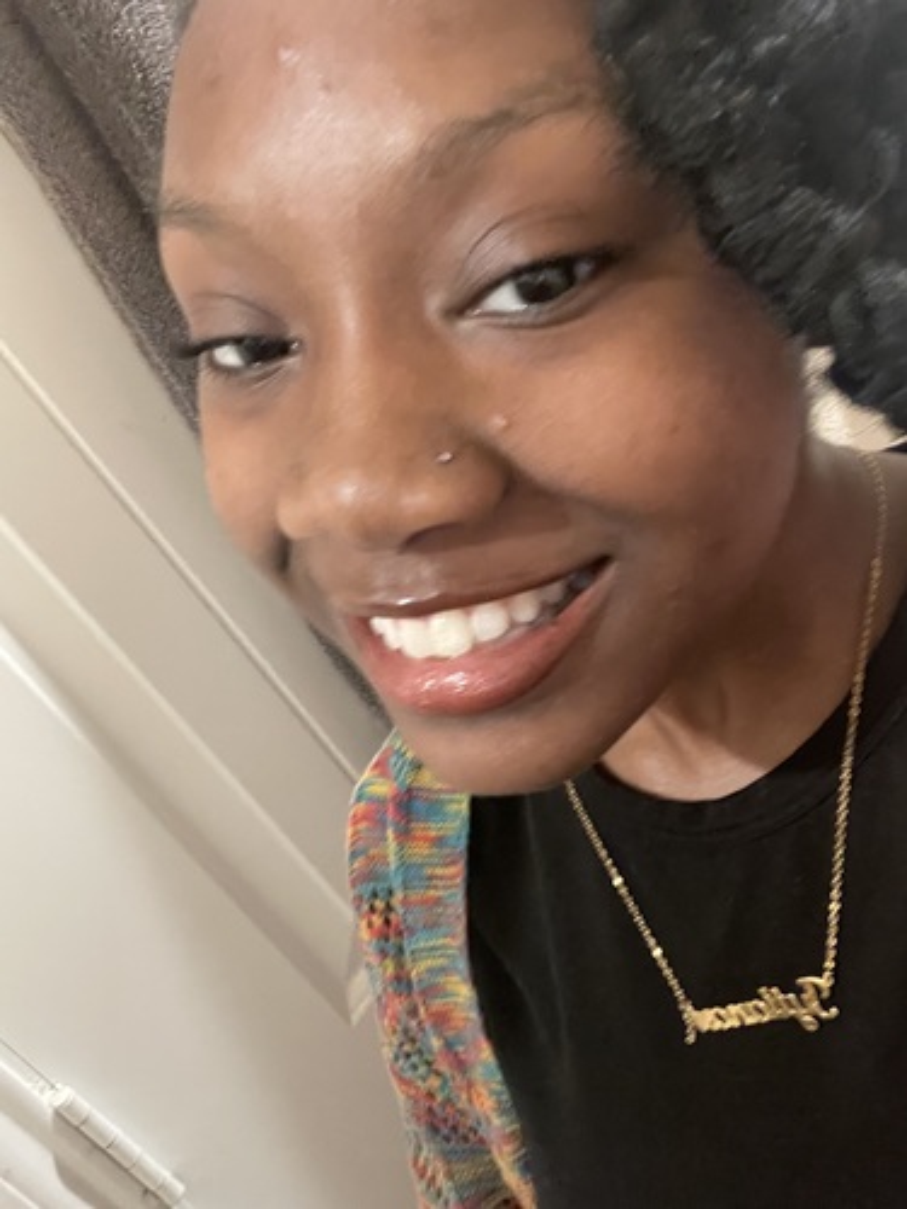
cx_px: 454
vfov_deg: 60.0
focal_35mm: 30
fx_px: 1048
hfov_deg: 46.8
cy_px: 604
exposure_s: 1/15
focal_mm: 2.71
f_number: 2.2
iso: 800
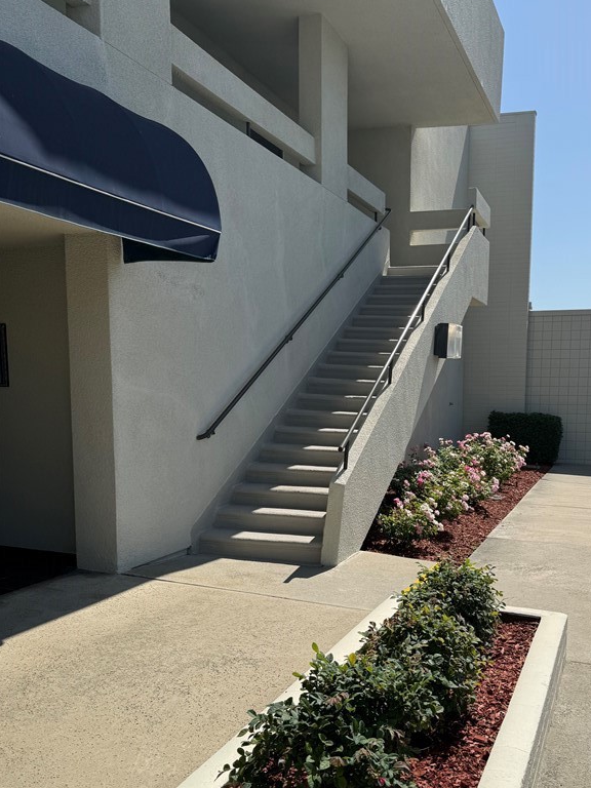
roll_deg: -1.2
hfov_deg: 43.6
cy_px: 460
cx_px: 391
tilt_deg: -6.1
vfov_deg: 56.5
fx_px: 728
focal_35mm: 32
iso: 80
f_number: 1.78
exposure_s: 1/7353
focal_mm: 6.76
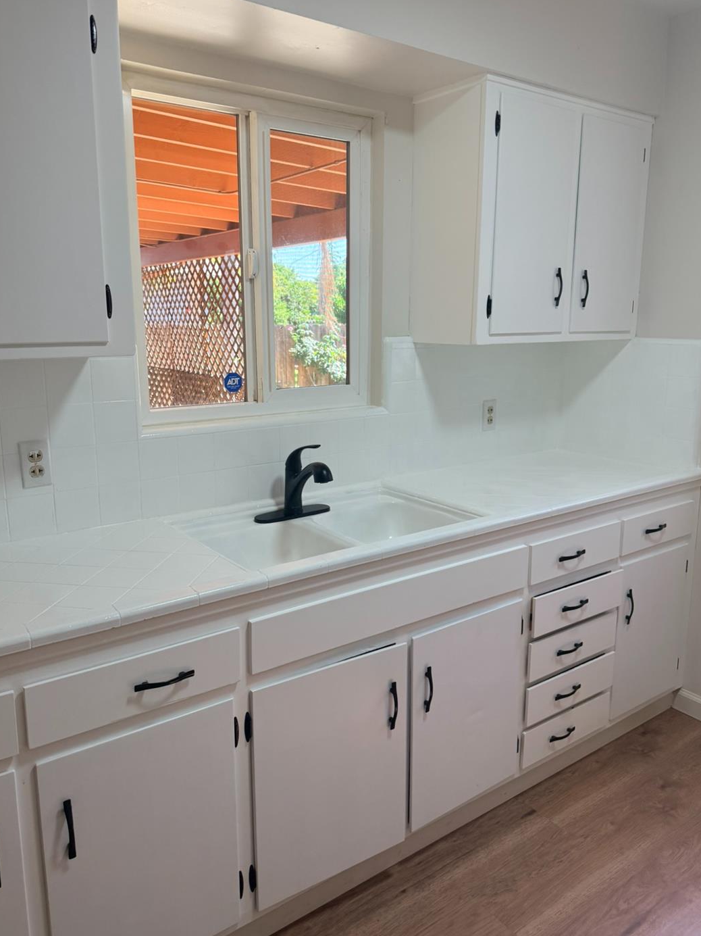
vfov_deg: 67.3
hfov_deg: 53.0
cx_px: 339
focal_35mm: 26
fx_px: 702
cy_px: 459
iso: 160
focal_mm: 6.76
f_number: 1.78
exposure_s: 1/228
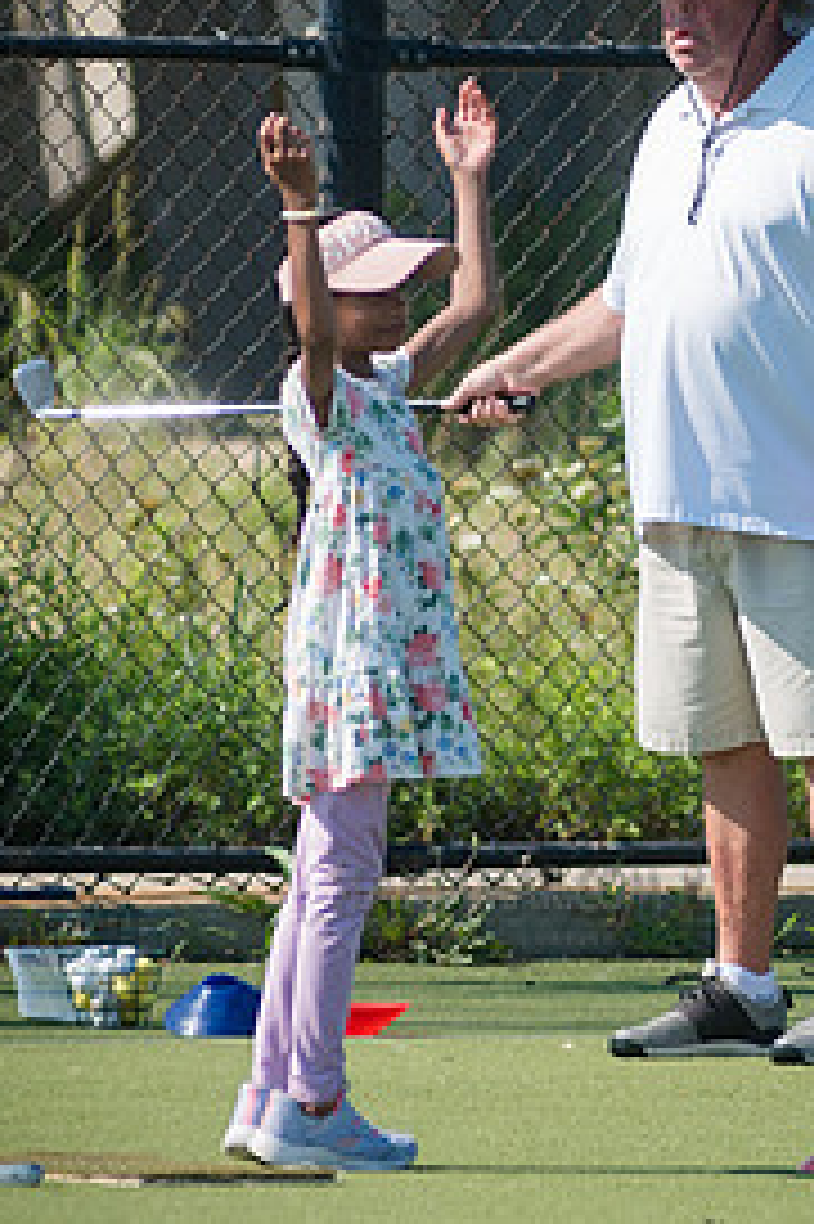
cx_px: 818
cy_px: 481
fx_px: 23125
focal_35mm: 681
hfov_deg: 2.0
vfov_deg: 3.0
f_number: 4
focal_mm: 200
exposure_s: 1/800
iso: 100
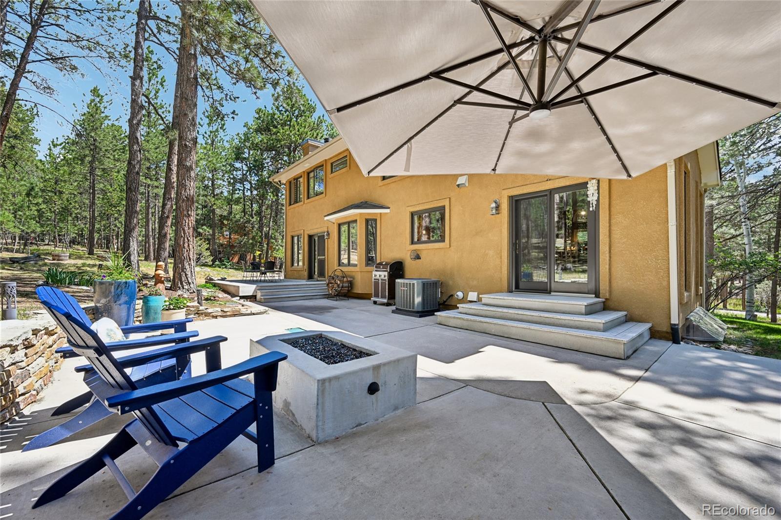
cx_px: 390
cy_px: 260
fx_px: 304
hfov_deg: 104.3
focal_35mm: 14
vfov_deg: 81.2
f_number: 10
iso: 64
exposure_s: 1/25
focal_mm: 14
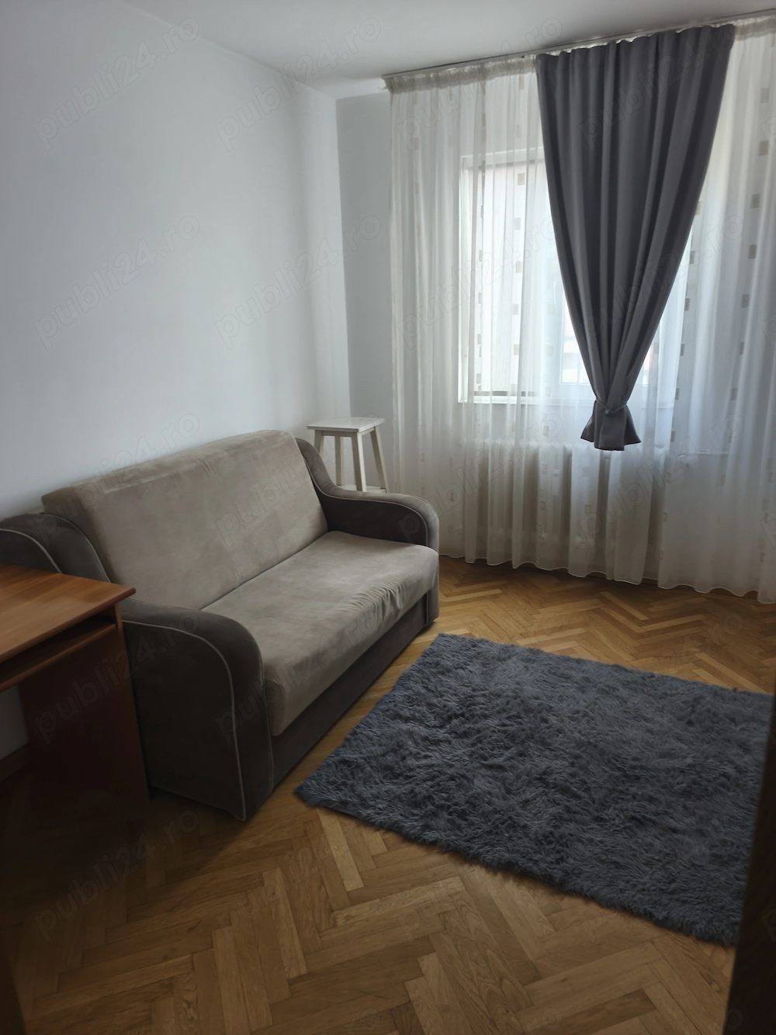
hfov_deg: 58.9
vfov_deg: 73.9
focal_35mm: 23
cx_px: 388
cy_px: 518
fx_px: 688
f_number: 1.65
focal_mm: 6.14
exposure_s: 1/33.3
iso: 800
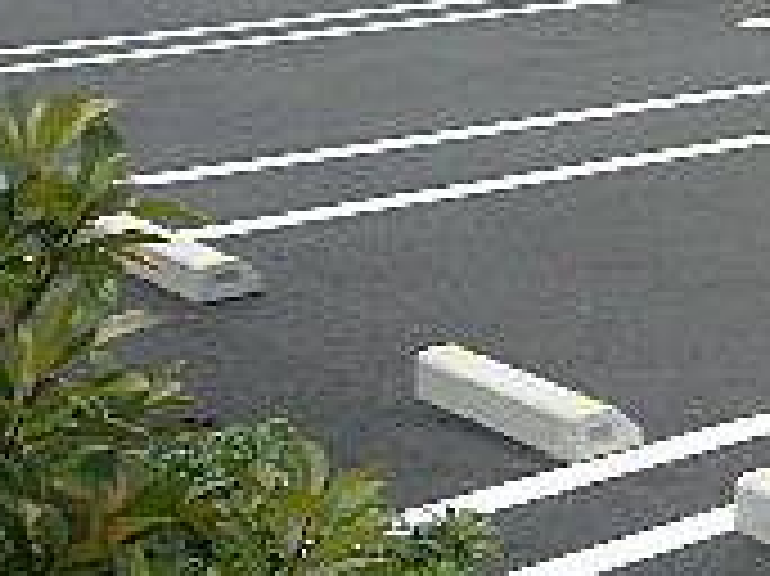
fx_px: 2334
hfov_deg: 16.3
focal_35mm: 105
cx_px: 1297
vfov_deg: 13.9
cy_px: 36
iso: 125
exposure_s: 1/320
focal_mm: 4.6
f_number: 8
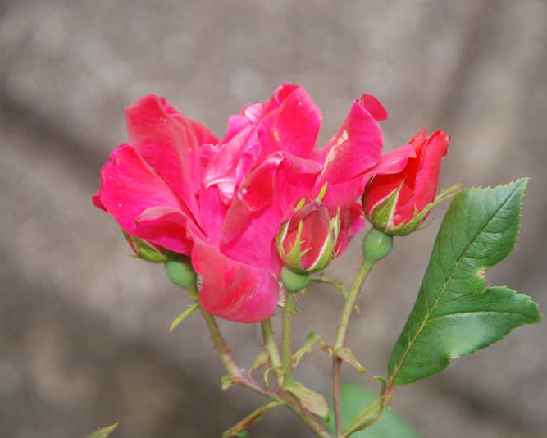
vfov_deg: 4.6
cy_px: 219
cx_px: 298
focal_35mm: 338
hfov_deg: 5.7
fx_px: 5474
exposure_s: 1/200
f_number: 7.1
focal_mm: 200
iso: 400
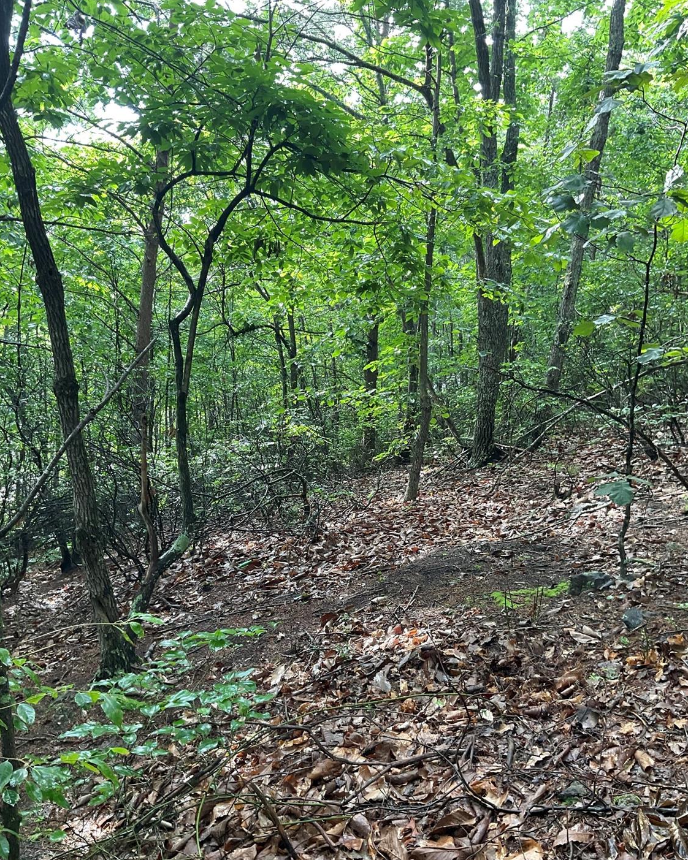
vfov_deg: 57.2
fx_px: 789
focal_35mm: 31
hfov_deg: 47.1
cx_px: 342
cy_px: 447
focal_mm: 3
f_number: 1.8
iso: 80
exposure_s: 1/60
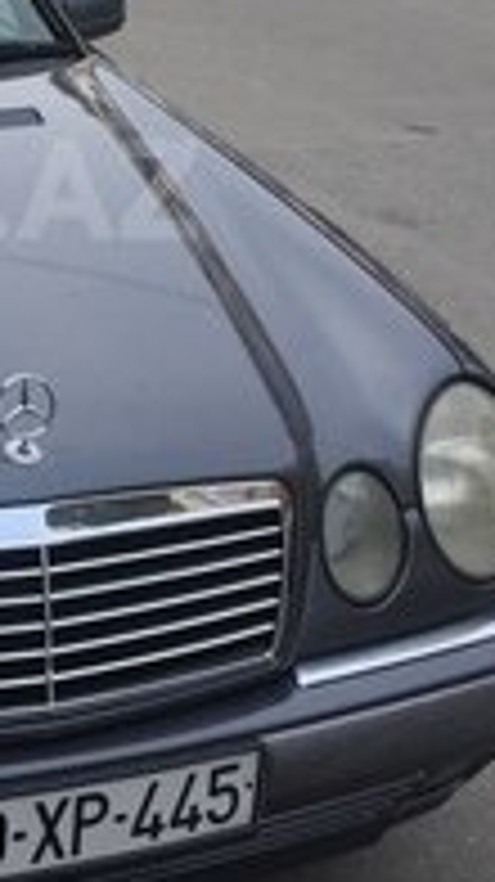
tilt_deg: -16.0
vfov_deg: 26.1
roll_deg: -4.1
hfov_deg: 14.4
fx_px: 1870
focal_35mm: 80
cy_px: 189
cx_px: -148
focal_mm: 4.15
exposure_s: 1/879
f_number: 2.2
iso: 32
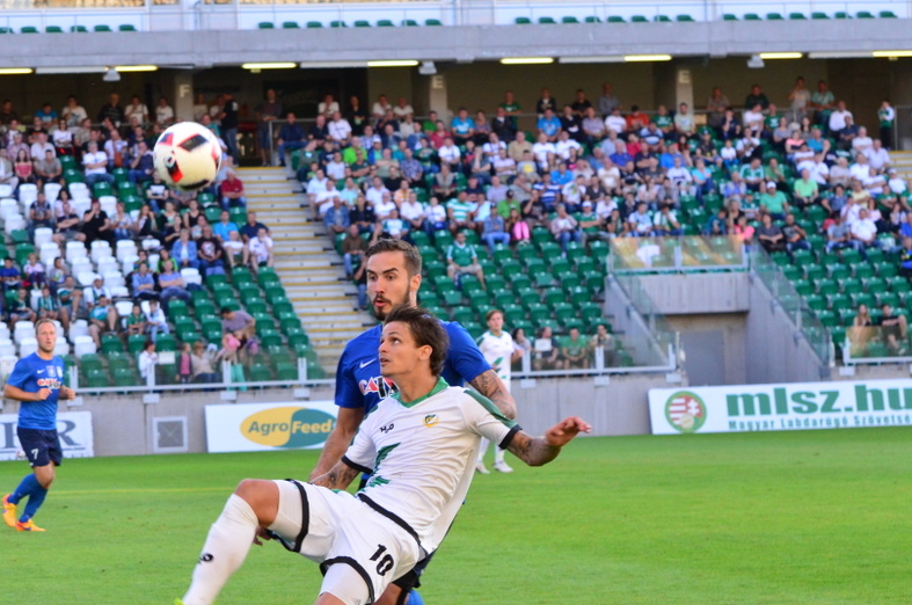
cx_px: 464
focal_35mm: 160
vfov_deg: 8.5
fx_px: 4047
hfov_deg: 12.9
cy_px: 411
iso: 1250
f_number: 5.6
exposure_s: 1/500
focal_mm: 70
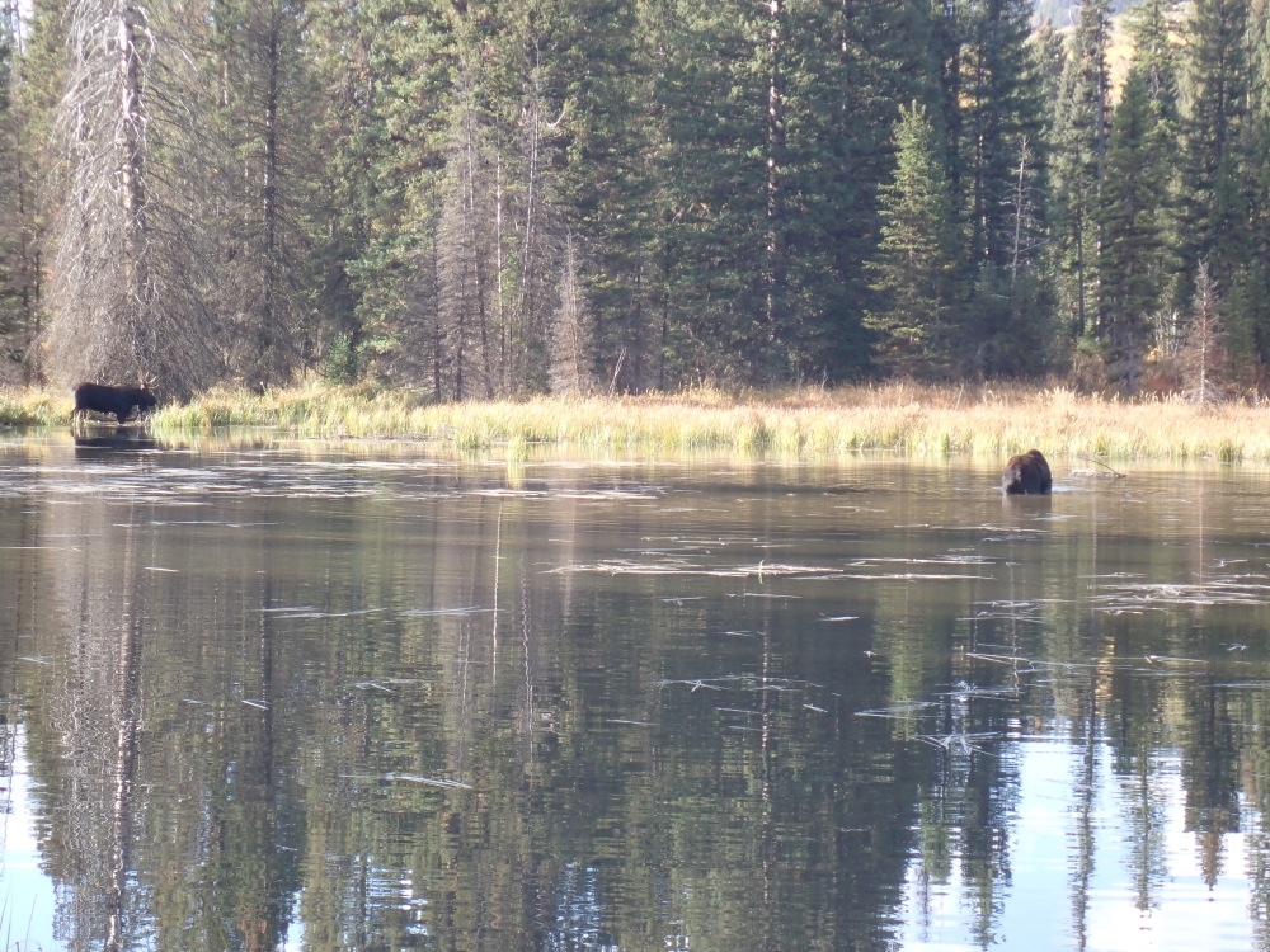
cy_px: 476
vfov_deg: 14.8
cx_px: 635
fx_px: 3669
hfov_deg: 19.6
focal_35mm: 100
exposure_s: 1/125
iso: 200
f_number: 4.9
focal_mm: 18
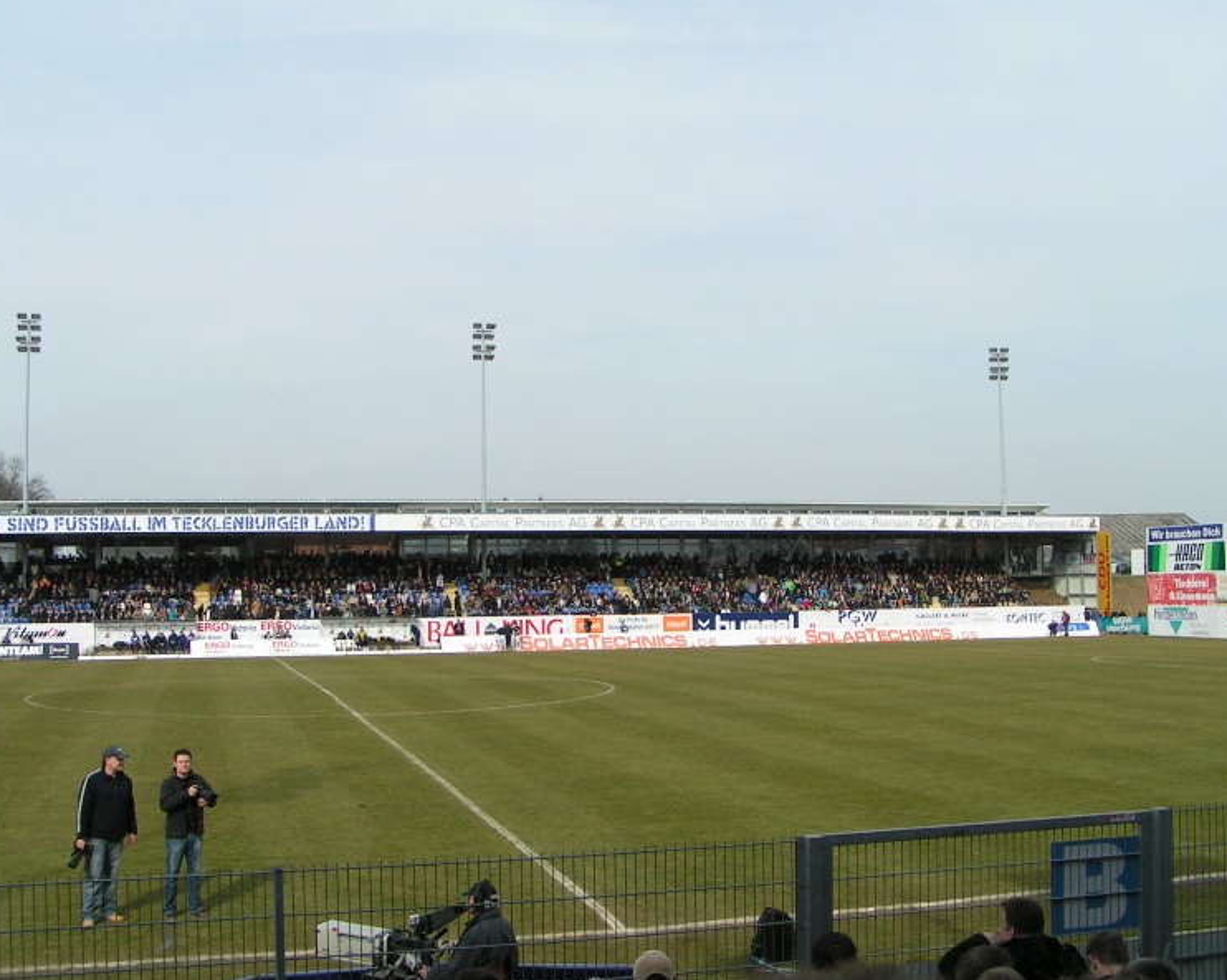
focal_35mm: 40
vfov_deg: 37.3
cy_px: 491
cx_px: 587
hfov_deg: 45.8
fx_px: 1452
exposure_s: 1/400
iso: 50
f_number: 5.6
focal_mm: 5.8
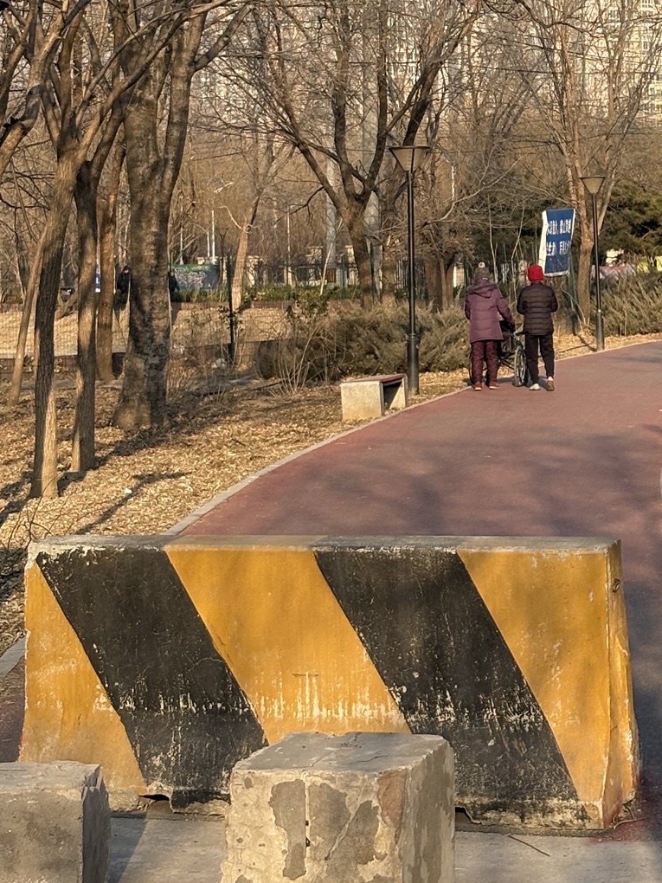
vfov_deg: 19.1
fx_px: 2601
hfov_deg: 14.4
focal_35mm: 102
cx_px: 500
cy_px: 191
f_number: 1.6
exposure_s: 1/1364
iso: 32
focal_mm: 5.96
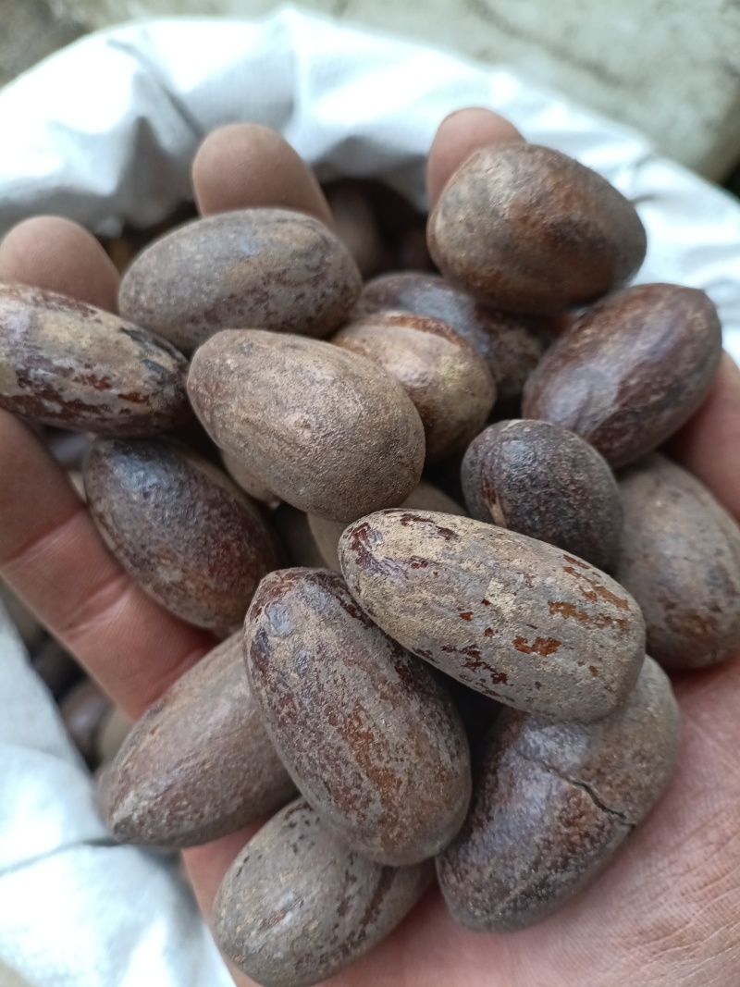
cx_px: 370
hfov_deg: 53.1
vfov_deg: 67.3
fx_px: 741
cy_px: 494
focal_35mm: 26
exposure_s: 1/60
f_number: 1.8
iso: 157
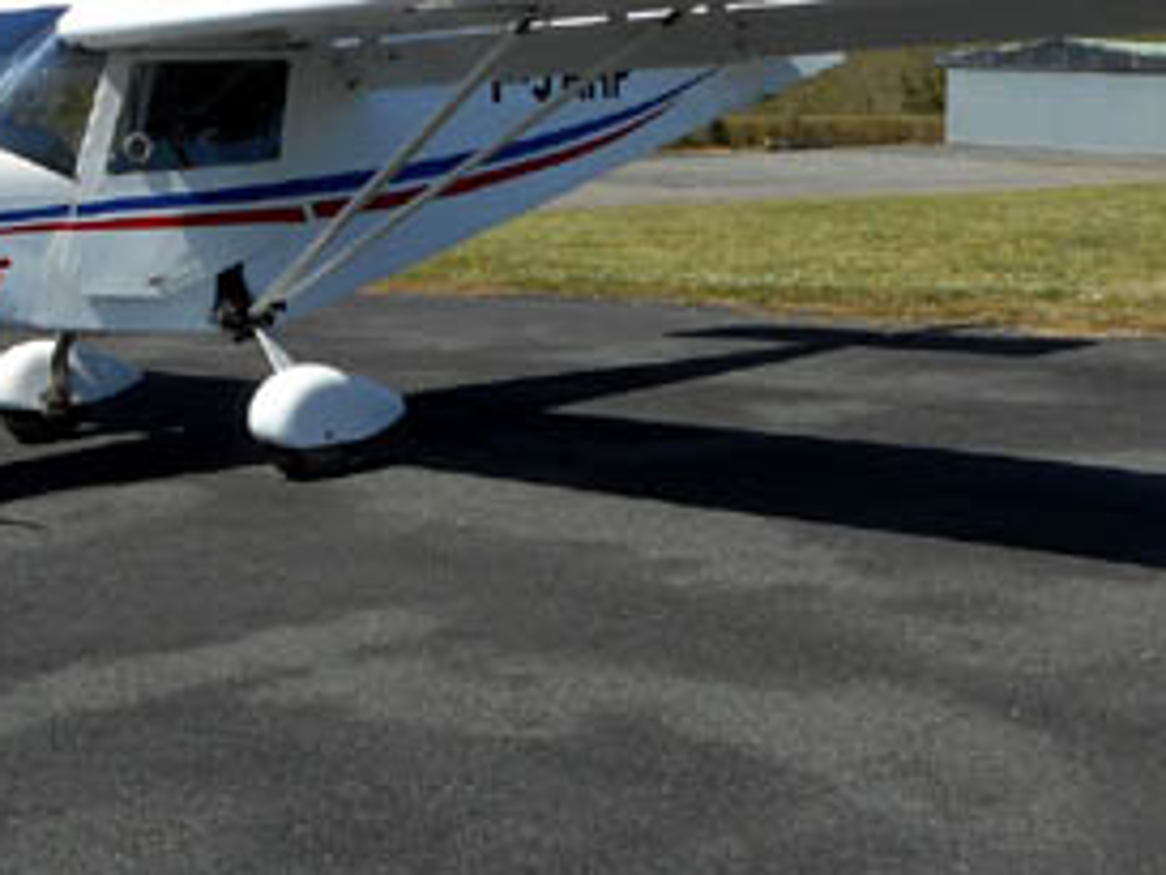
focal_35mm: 55
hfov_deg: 34.8
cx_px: 679
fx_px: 1853
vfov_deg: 26.0
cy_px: 141
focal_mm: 4.5
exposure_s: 1/800
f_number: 3.7
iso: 80
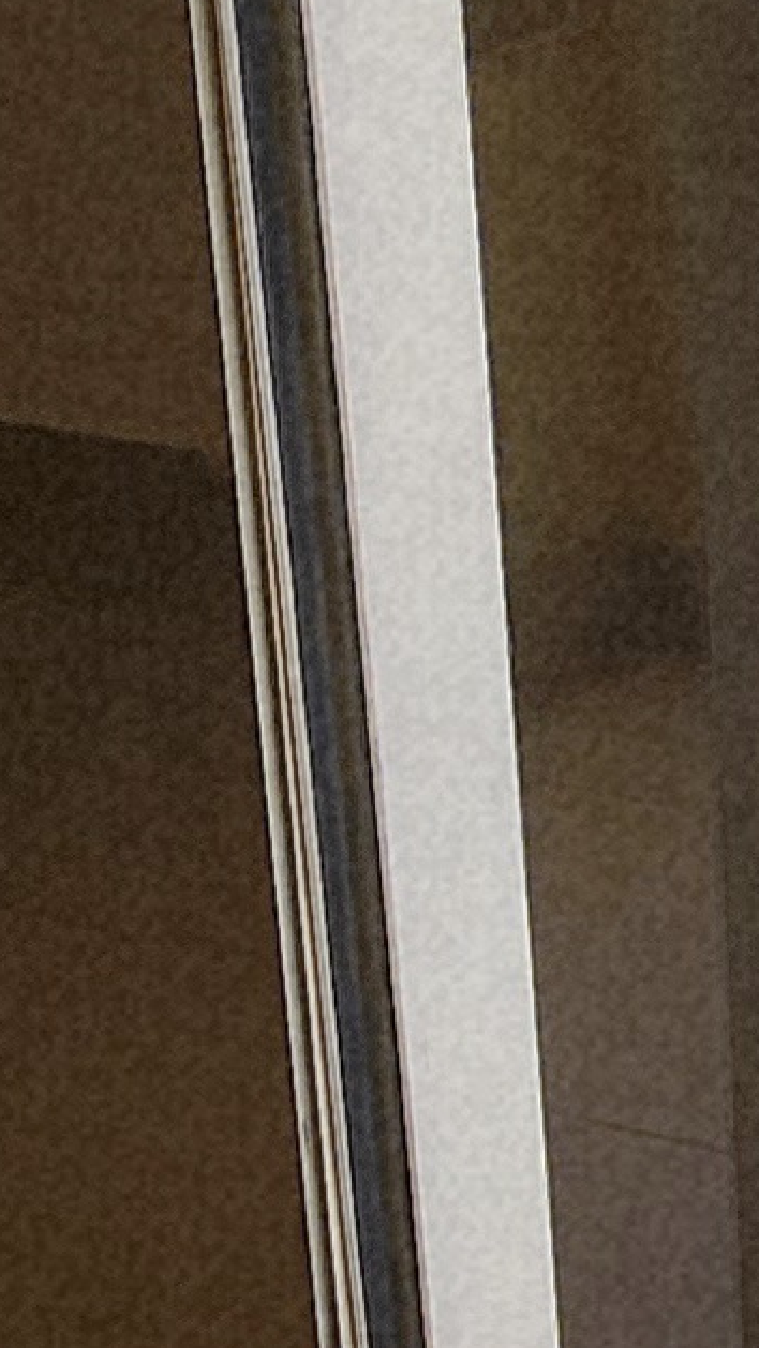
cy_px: 1309
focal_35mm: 90
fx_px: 3219
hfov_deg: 11.7
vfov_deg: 22.8
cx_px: 1625
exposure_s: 1/323
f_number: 2.2
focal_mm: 2.2
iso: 50
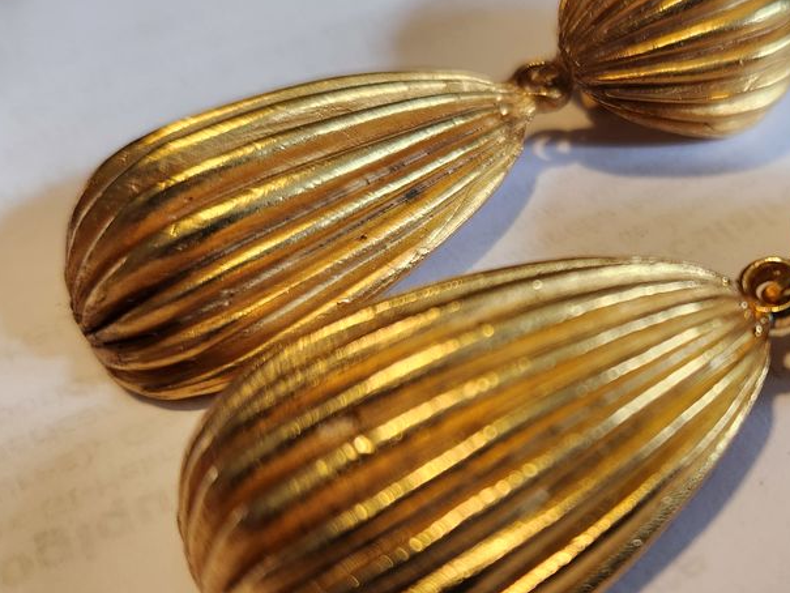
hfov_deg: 46.6
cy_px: 332
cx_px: 624
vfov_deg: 37.7
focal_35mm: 38
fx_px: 867
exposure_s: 1/180
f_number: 1.8
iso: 200
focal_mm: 5.4
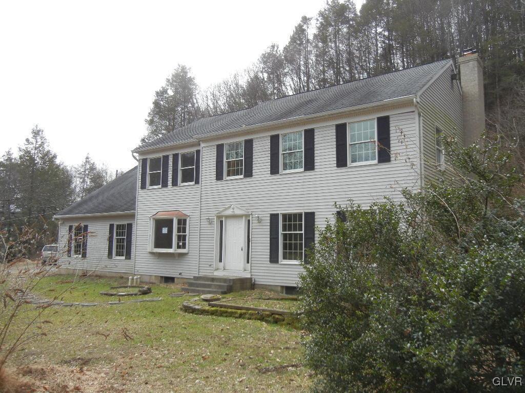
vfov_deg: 46.8
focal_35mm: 30
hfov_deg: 60.0
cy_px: 196
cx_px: 262
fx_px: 455
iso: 160
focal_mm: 5.4
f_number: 3.5
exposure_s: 1/468
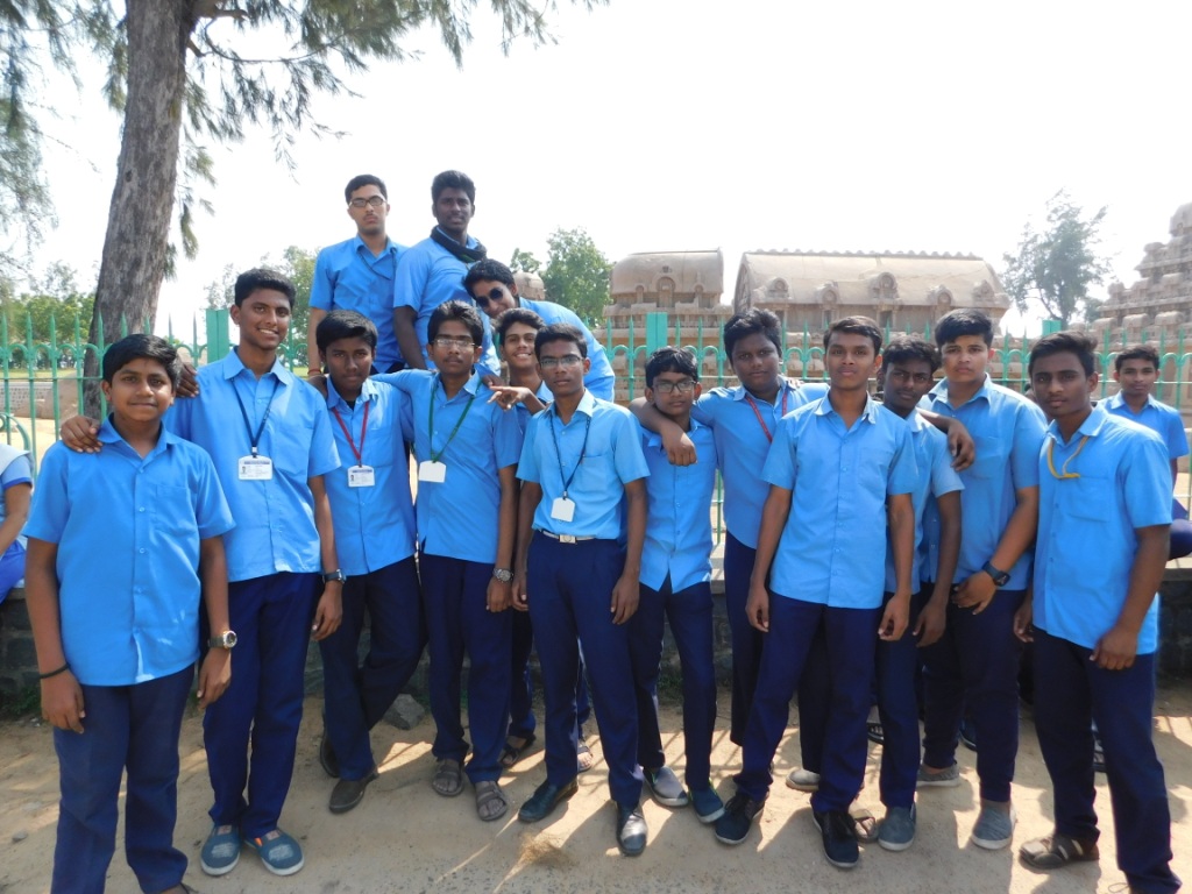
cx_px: 596
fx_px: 792
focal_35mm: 23
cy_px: 447
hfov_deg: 73.9
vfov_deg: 58.9
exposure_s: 1/640
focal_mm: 4
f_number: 3
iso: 125
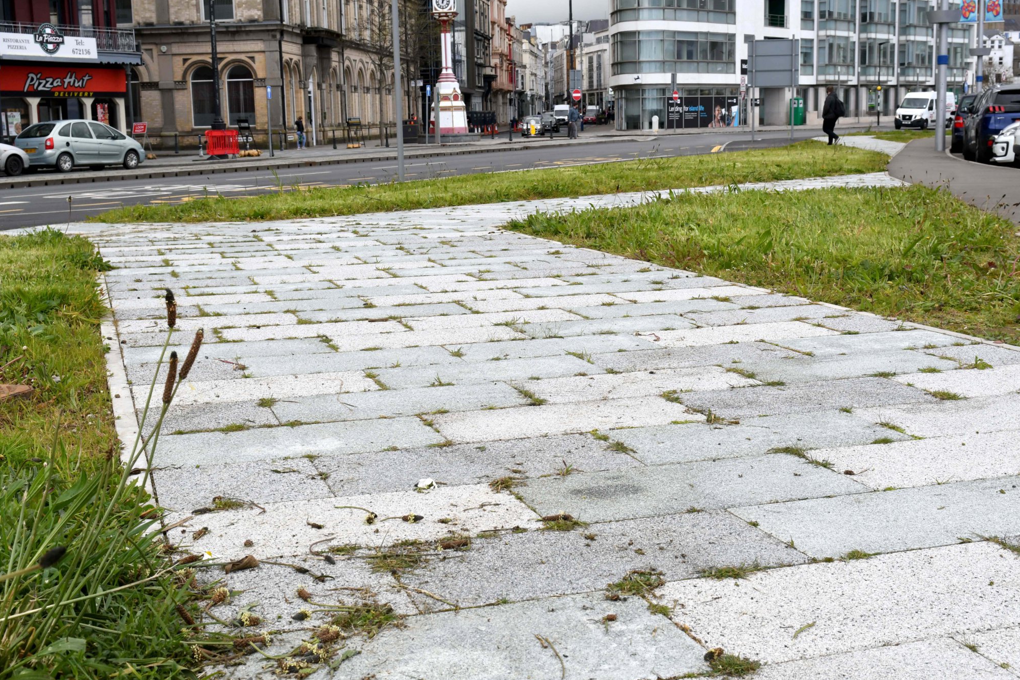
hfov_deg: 41.5
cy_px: 346
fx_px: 1346
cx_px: 510
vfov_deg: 28.4
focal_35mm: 48
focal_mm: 31
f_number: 11
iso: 500
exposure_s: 1/500
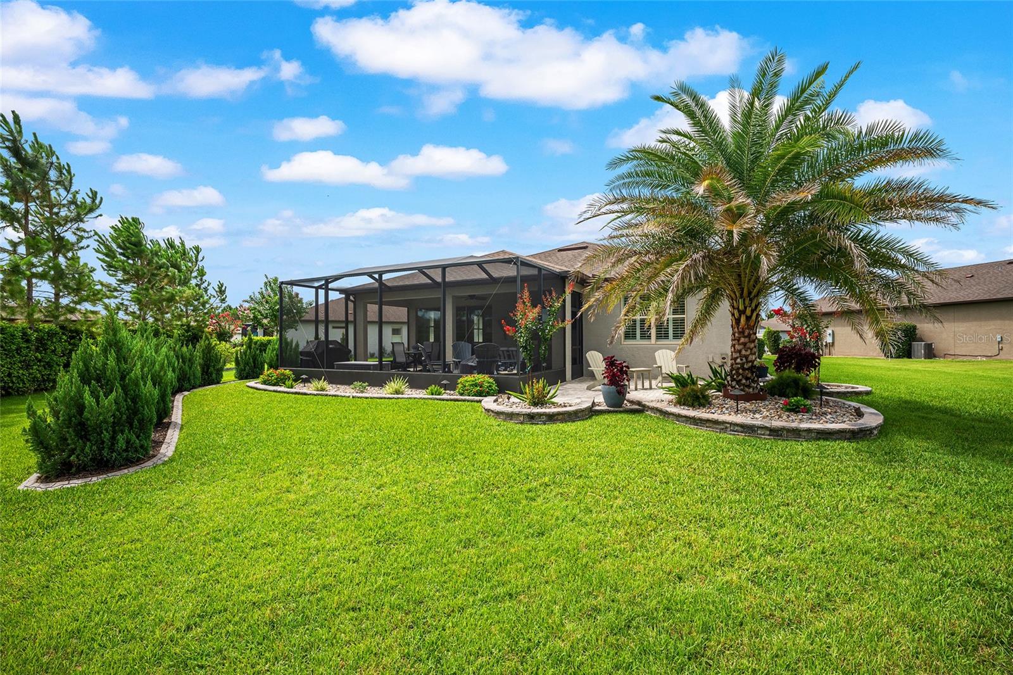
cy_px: 338
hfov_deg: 100.4
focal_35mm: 15
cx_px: 506
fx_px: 422
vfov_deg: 77.3
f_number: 8
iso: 320
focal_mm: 15
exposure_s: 1/400
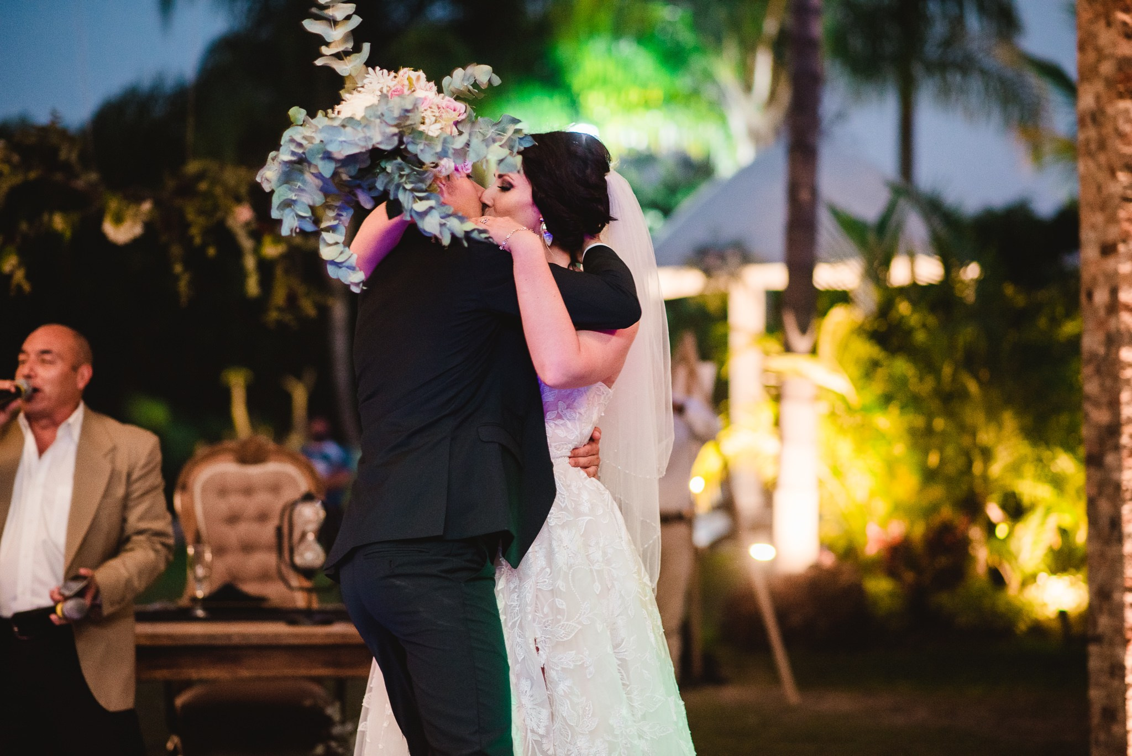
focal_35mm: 85
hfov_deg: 23.9
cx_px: 566
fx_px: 2674
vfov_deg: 16.1
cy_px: 378
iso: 1250
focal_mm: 85
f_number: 2.5
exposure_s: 1/125
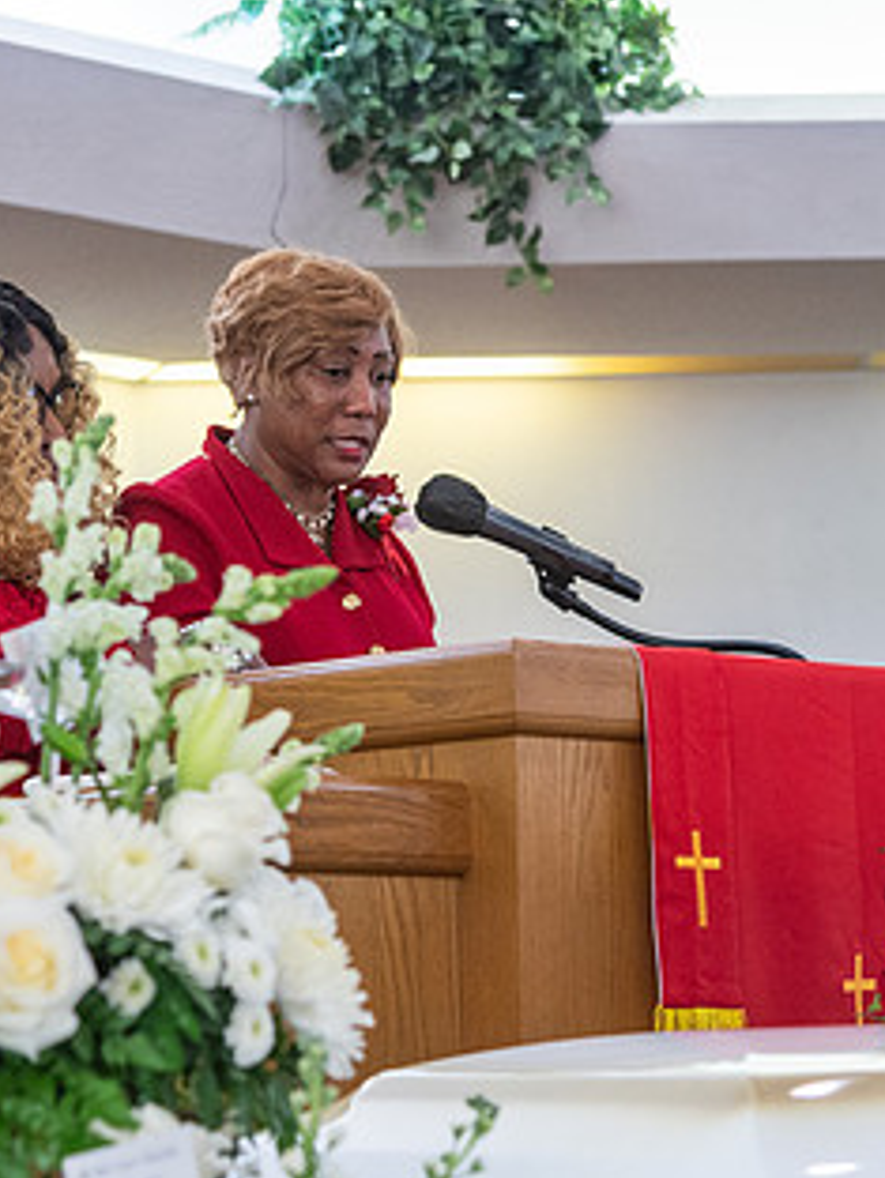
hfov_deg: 13.5
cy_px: 600
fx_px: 3747
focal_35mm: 110
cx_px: 406
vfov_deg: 17.9
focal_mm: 55
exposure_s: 1/100
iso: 1600
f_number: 4
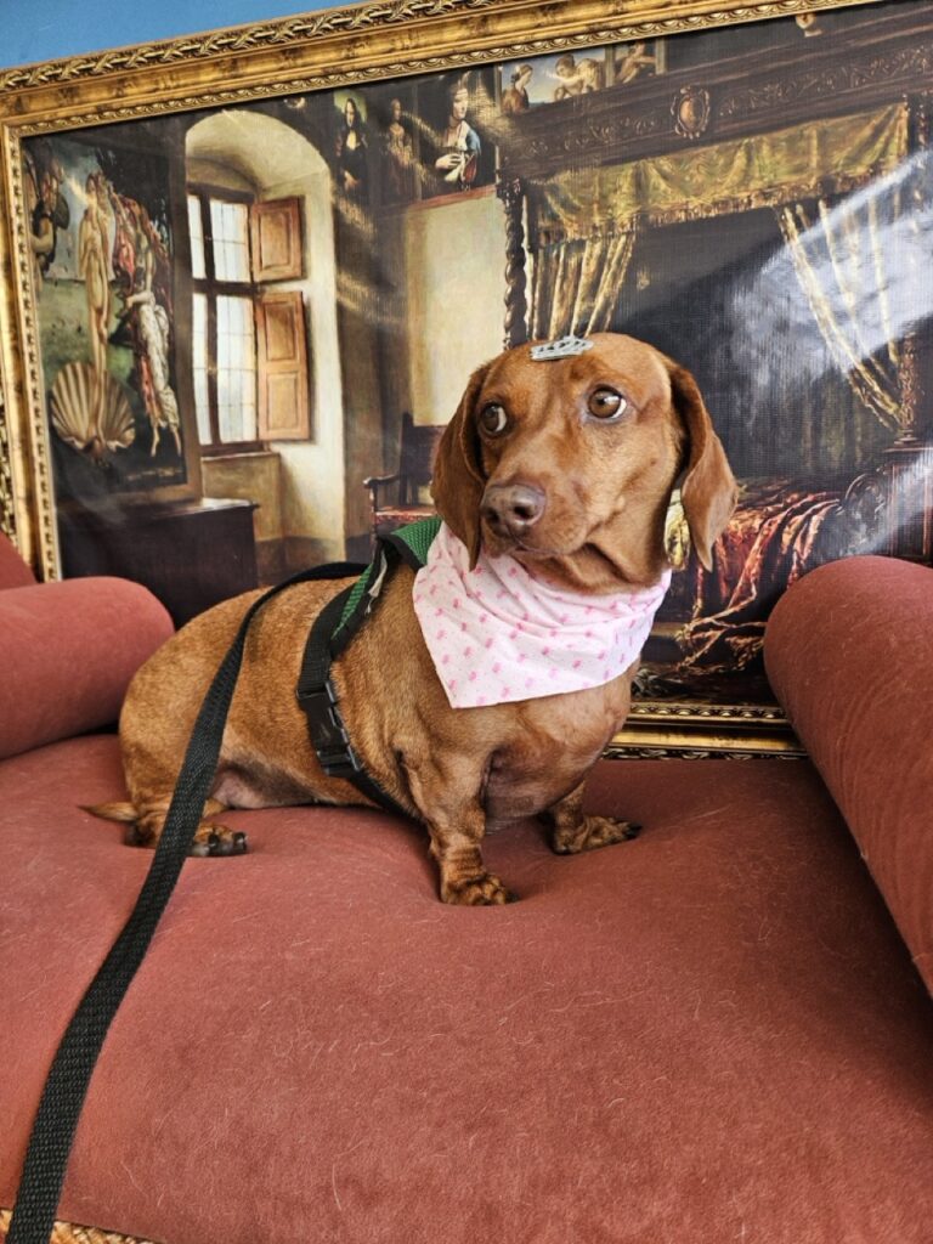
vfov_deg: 73.9
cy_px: 622
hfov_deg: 58.9
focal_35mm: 23
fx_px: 827
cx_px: 466
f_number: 1.8
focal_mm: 5.4
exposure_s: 1/120
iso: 100
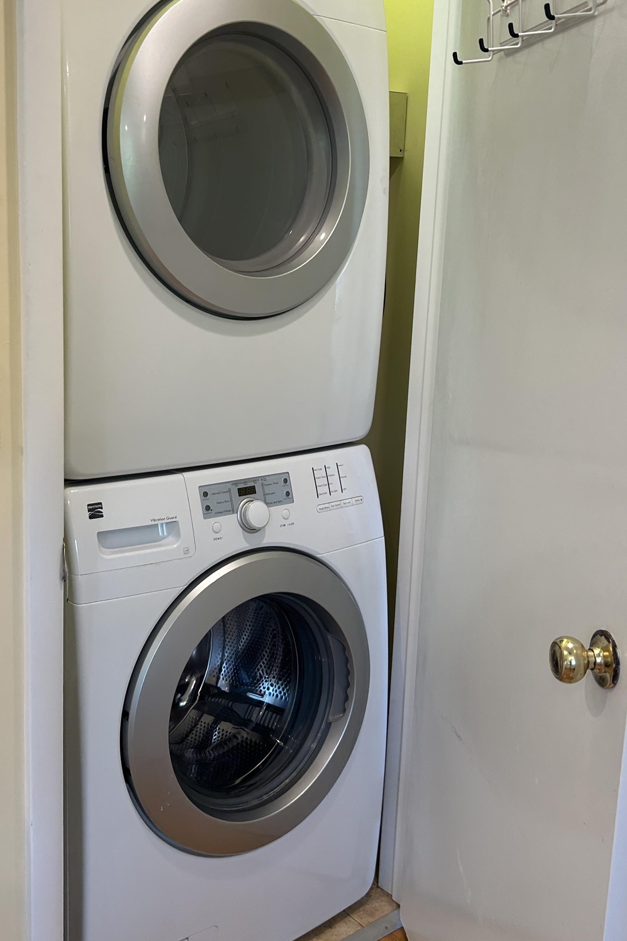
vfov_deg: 50.6
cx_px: 243
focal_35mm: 38
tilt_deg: -11.2
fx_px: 993
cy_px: 425
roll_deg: -1.1
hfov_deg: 34.9
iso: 80
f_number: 1.5
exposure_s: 1/120
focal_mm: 5.7
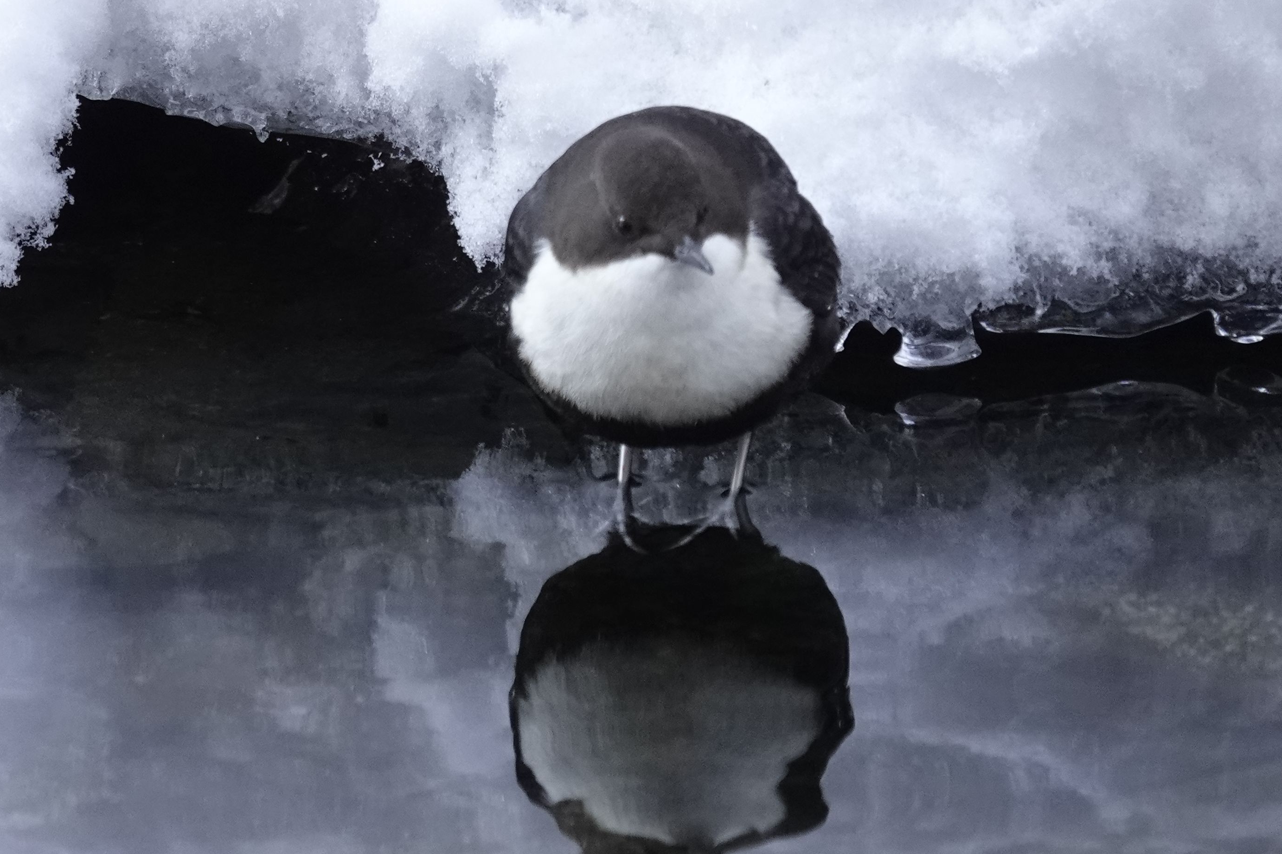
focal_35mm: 1188
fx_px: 42298
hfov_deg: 1.7
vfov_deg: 1.2
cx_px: 531
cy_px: 279
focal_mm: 220
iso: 800
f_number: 4
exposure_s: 1/125
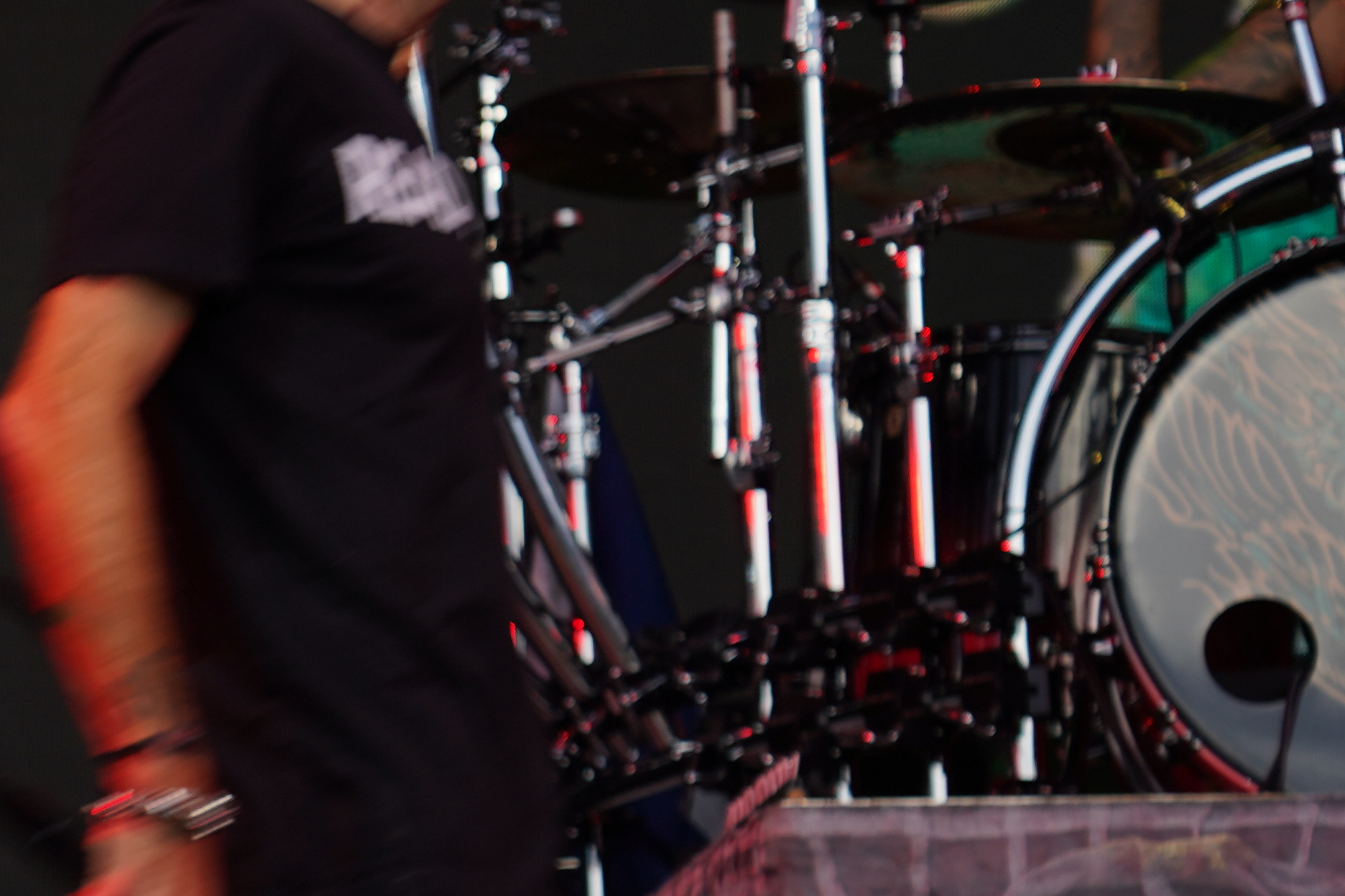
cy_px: 469
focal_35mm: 234
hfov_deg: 8.6
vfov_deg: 5.9
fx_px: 8742
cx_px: -773
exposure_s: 1/100
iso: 100
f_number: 4.5
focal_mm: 73
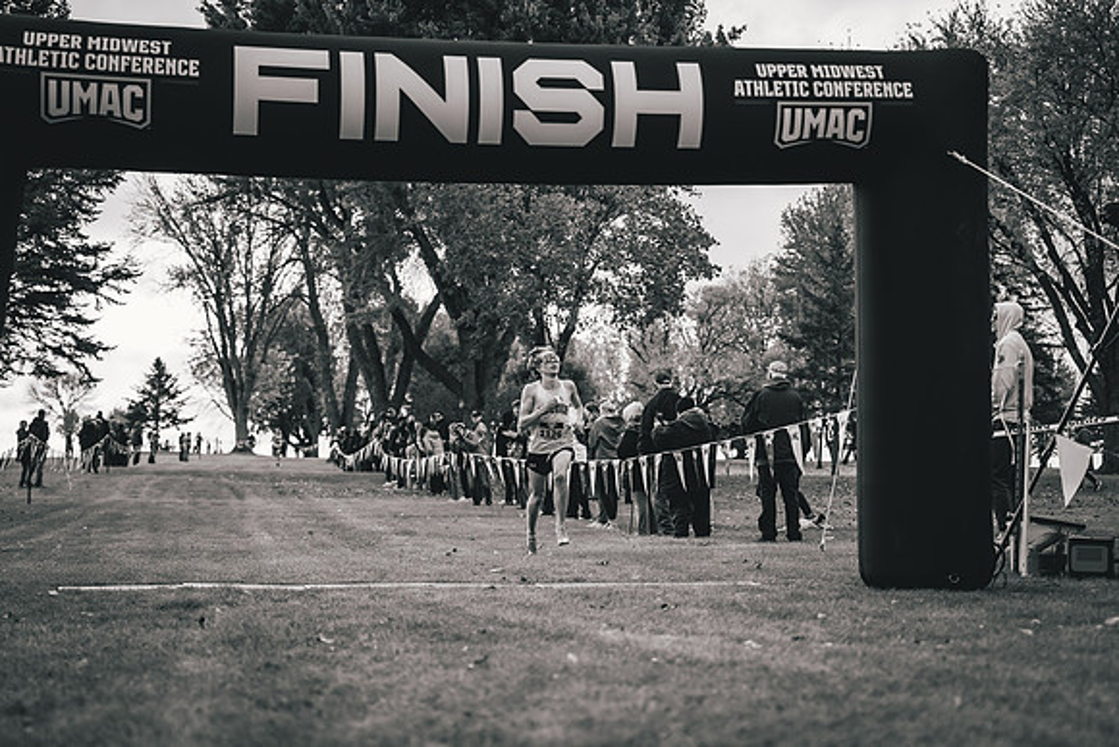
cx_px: 546
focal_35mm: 60
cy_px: 443
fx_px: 1860
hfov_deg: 33.5
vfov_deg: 22.7
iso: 200
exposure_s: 1/3200
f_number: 2
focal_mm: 50
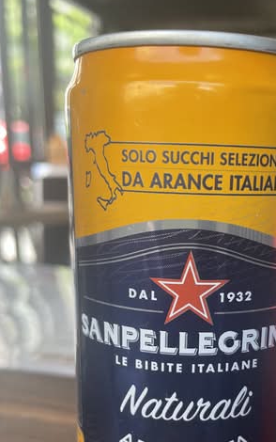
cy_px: 335
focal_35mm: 43
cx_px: 197
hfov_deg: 29.5
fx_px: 517
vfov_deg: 44.5
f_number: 1.6
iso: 50
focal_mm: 4.2
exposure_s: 1/121
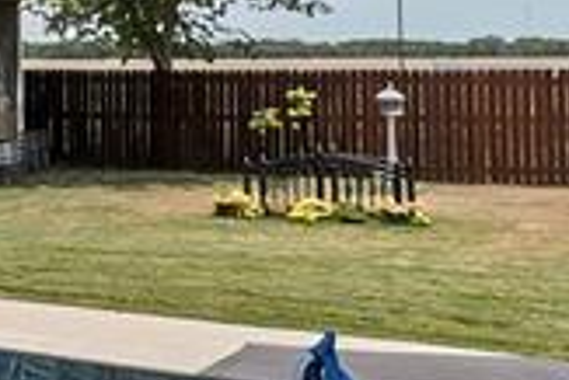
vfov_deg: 15.4
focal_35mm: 88
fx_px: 1392
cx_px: -401
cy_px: 35
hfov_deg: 18.8
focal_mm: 14
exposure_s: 1/160
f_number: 11
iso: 100
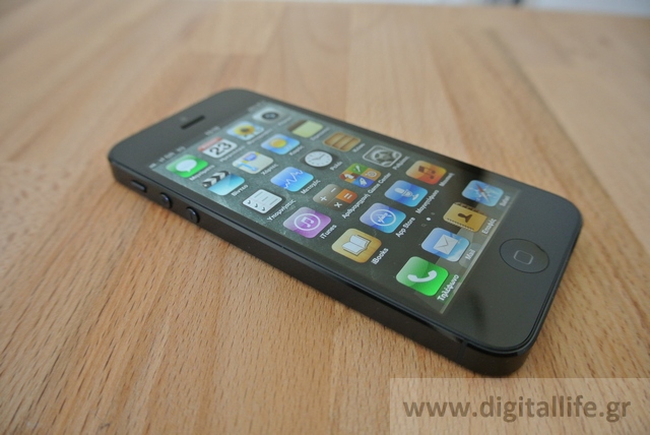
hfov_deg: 67.3
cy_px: 218
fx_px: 488
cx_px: 325
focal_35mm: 27
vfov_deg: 48.0
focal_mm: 10
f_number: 3.5
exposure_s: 1/125
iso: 560
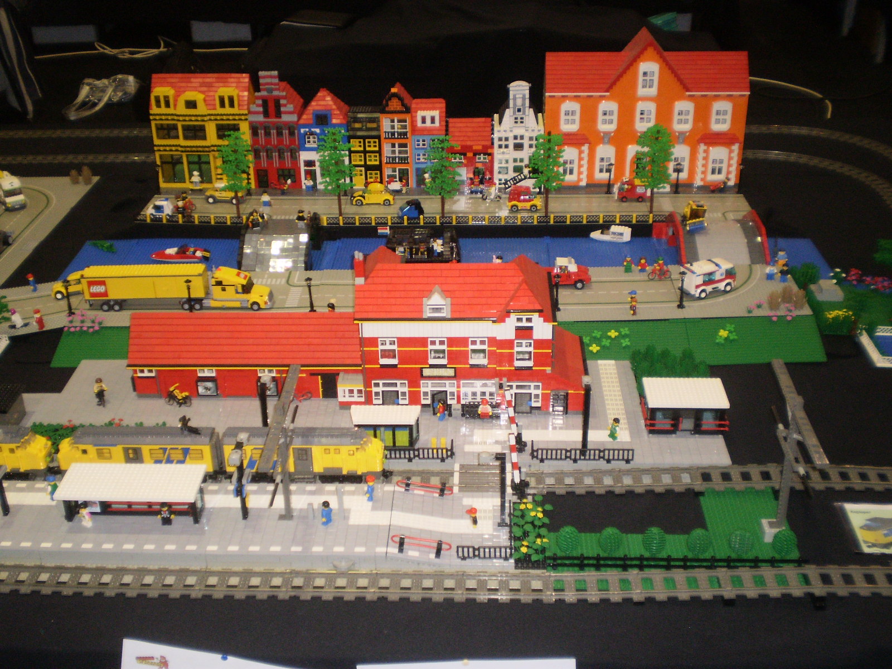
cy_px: 334
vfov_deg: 34.3
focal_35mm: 42
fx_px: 1082
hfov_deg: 44.8
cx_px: 446
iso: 200
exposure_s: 1/30
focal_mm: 7.4
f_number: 3.5
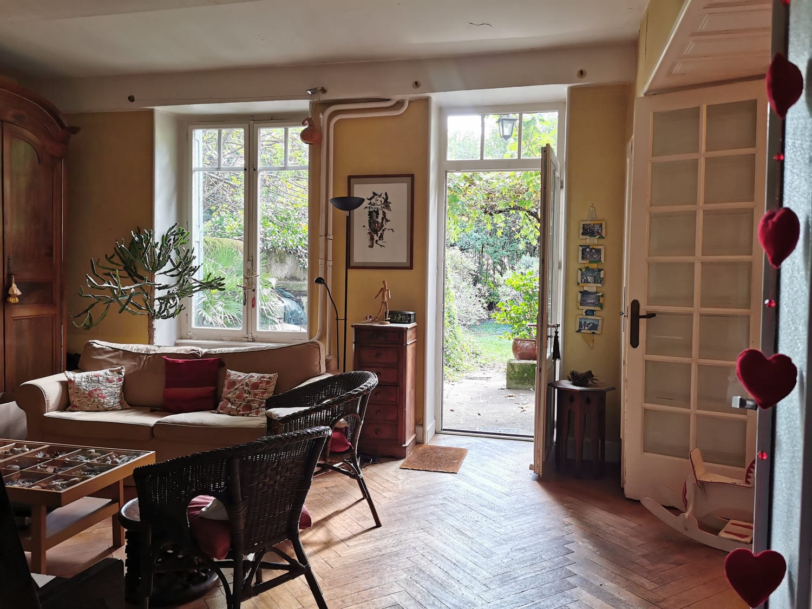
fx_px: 633
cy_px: 304
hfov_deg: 65.3
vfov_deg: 51.4
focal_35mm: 27
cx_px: 406
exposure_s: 1/100
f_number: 1.6
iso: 100
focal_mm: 5.56
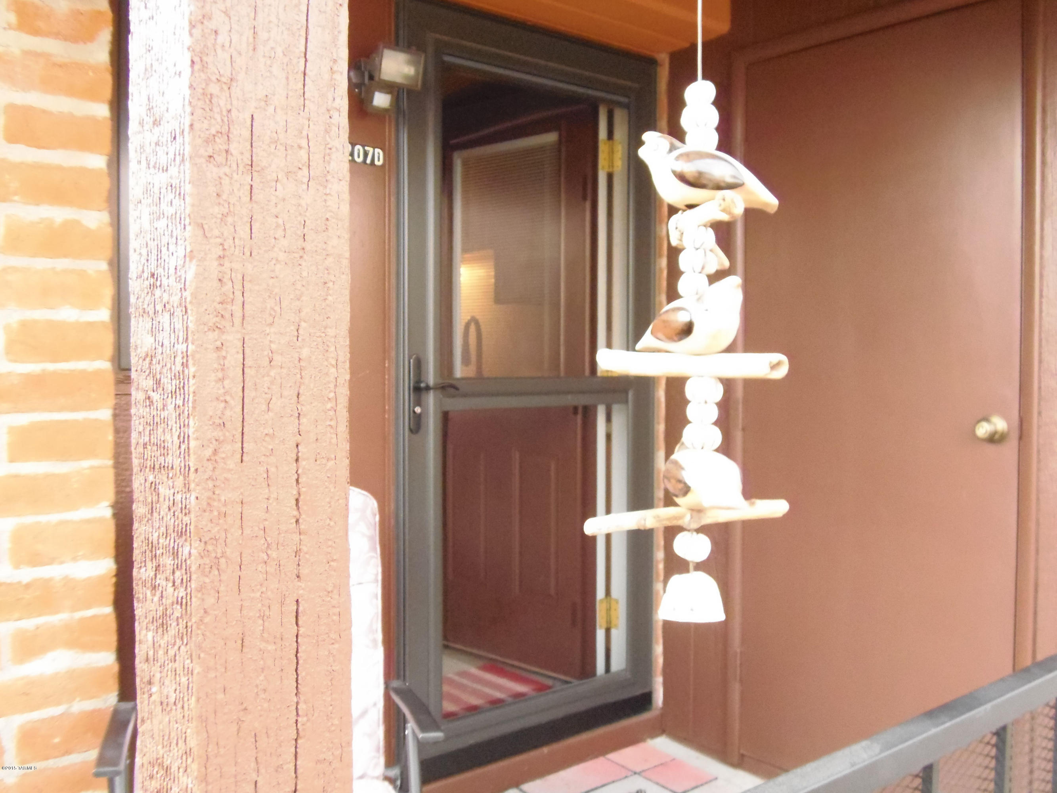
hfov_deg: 60.0
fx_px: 916
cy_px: 396
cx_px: 528
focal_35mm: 30
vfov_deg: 46.8
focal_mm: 5.5
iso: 800
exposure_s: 1/400
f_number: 3.2
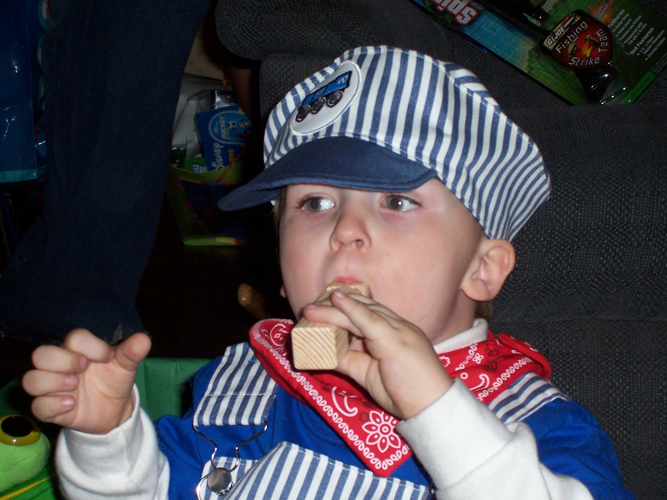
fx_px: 1965
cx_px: 334
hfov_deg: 19.3
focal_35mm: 102
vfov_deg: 14.5
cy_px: 250
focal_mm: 16.8
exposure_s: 1/90
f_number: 4.6
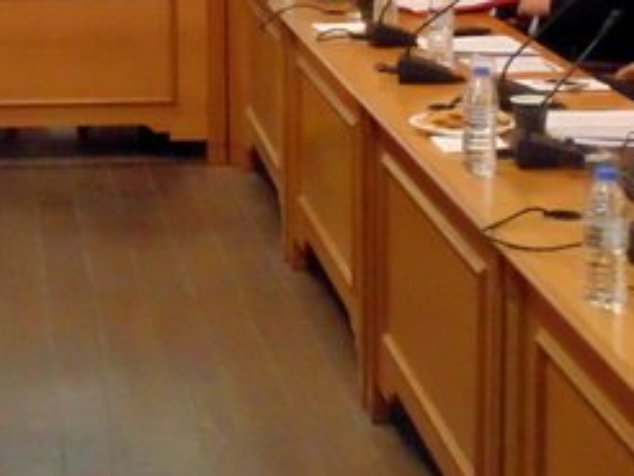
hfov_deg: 16.0
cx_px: -34
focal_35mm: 120
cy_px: -51
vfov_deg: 12.2
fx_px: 2200
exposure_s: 1/20
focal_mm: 7.4
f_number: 3.6
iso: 640
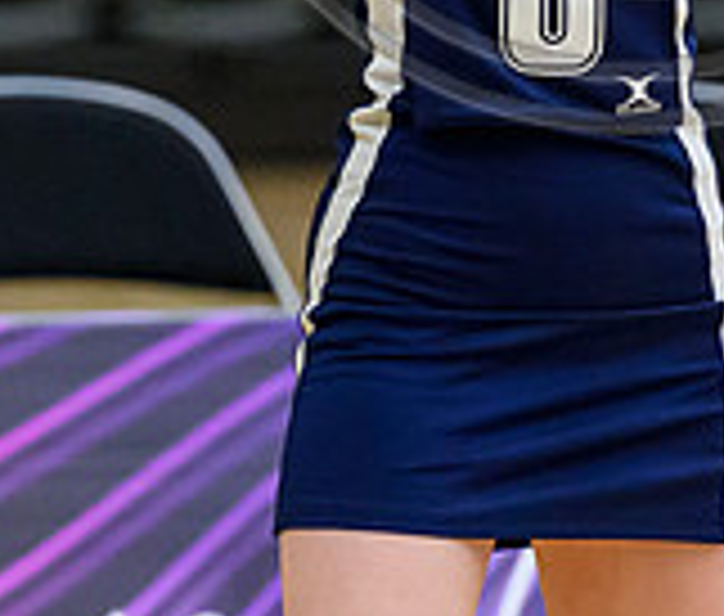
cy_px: -123
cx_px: 524
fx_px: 21443
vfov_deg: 1.6
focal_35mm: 976
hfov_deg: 1.9
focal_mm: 200
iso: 6400
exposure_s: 1/800
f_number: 3.5
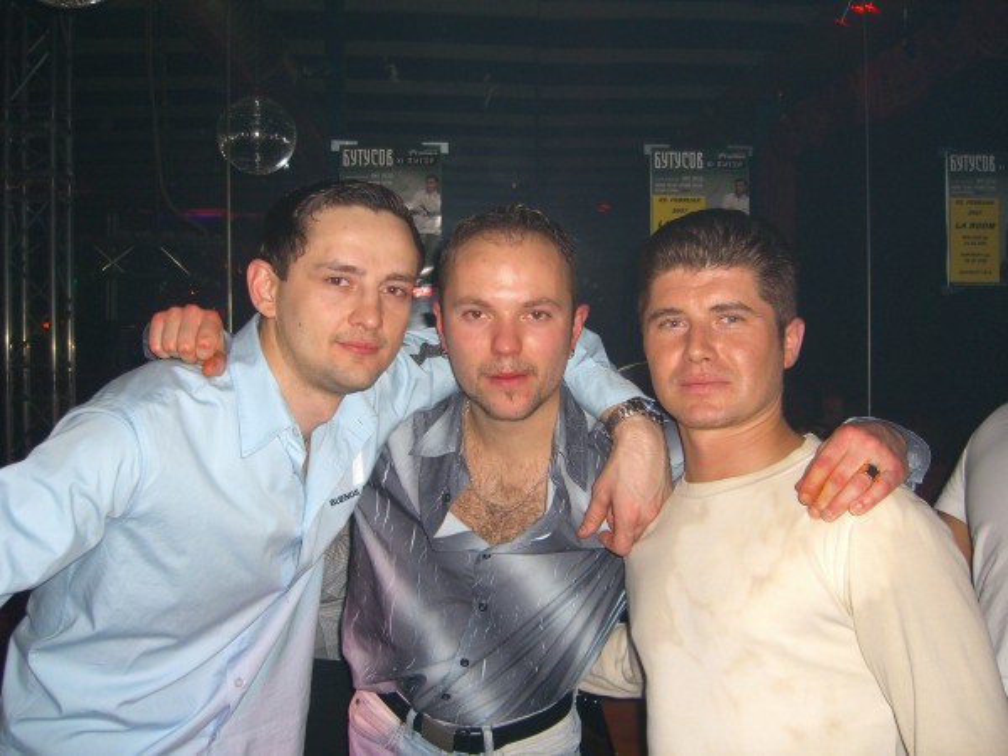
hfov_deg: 49.0
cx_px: 504
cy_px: 378
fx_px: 1107
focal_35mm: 38
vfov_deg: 37.7
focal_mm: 7.9
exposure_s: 1/60
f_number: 2.8
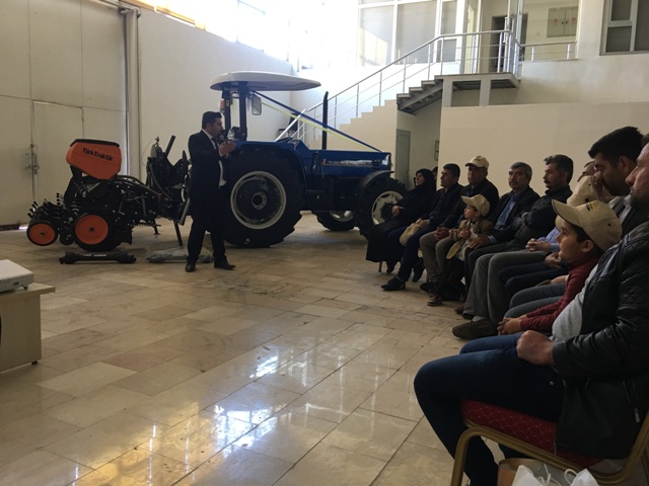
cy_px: 243
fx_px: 544
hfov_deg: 61.7
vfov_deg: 48.2
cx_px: 324
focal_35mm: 29
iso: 50
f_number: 2.2
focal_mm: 4.15
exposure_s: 1/17
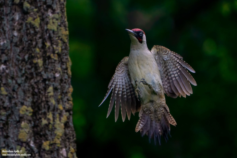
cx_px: 118
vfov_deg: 2.3
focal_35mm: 600
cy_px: 79
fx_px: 3950
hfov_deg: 3.4
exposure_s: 1/3200
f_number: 6.3
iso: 3200
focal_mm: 600
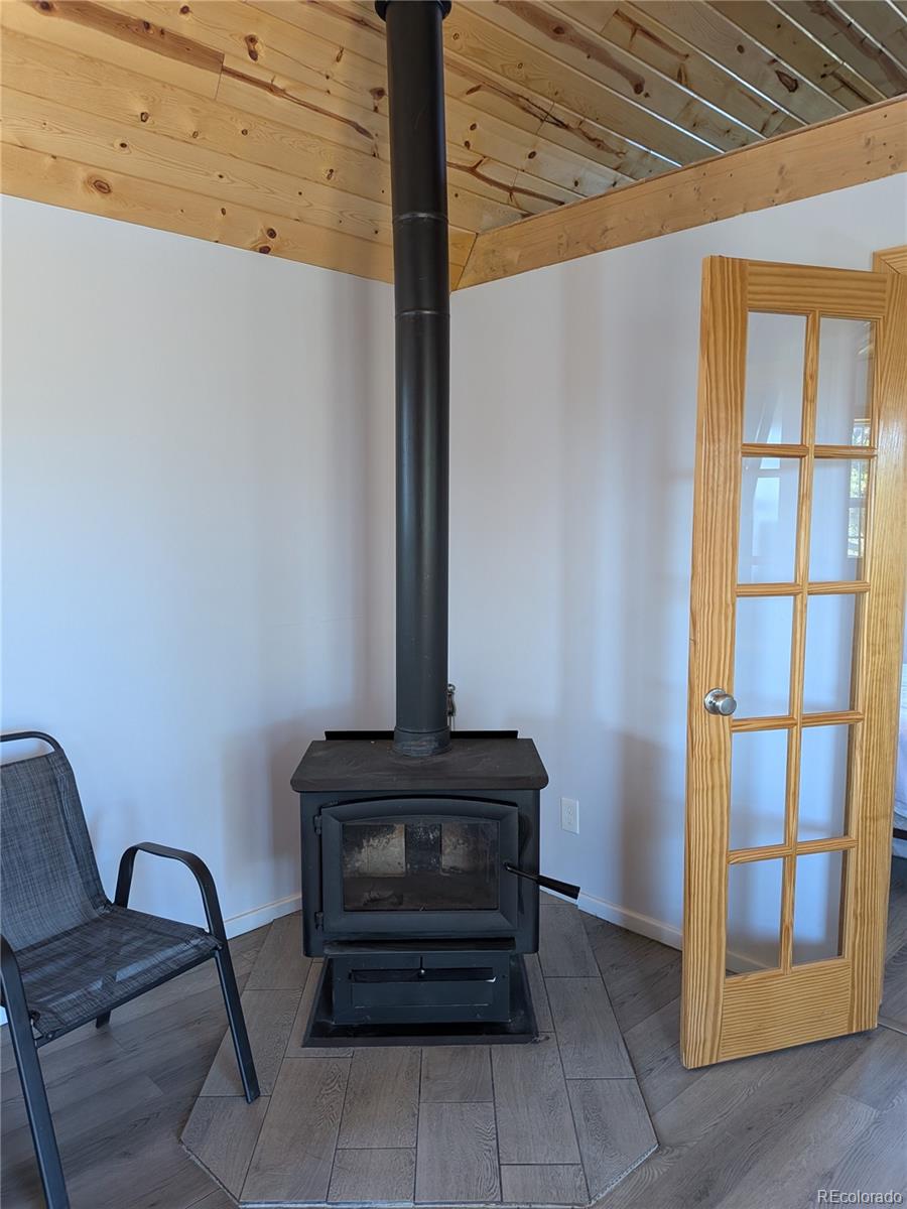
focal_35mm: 24
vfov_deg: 71.6
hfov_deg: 56.8
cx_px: 454
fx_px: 838
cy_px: 604
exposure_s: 1/24
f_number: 1.7
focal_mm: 4.53
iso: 74
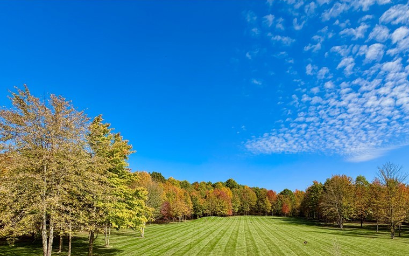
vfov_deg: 55.3
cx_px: 249
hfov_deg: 83.8
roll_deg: +1.1
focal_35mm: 20
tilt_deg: +3.9
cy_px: 206
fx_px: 223
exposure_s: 1/876
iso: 20
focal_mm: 2.22
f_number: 2.2
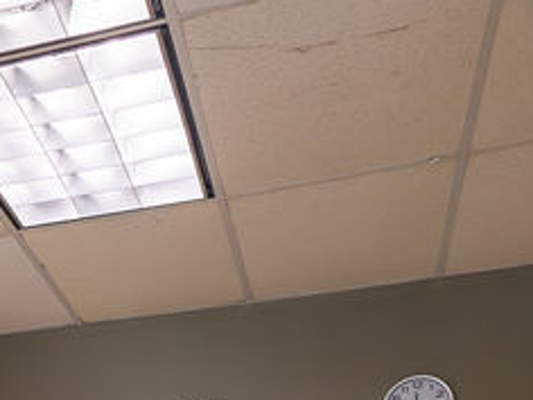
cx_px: -480
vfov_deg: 14.4
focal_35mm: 85
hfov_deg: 17.6
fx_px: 1309
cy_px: 808
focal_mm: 16
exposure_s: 1/60
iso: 800
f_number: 4.5
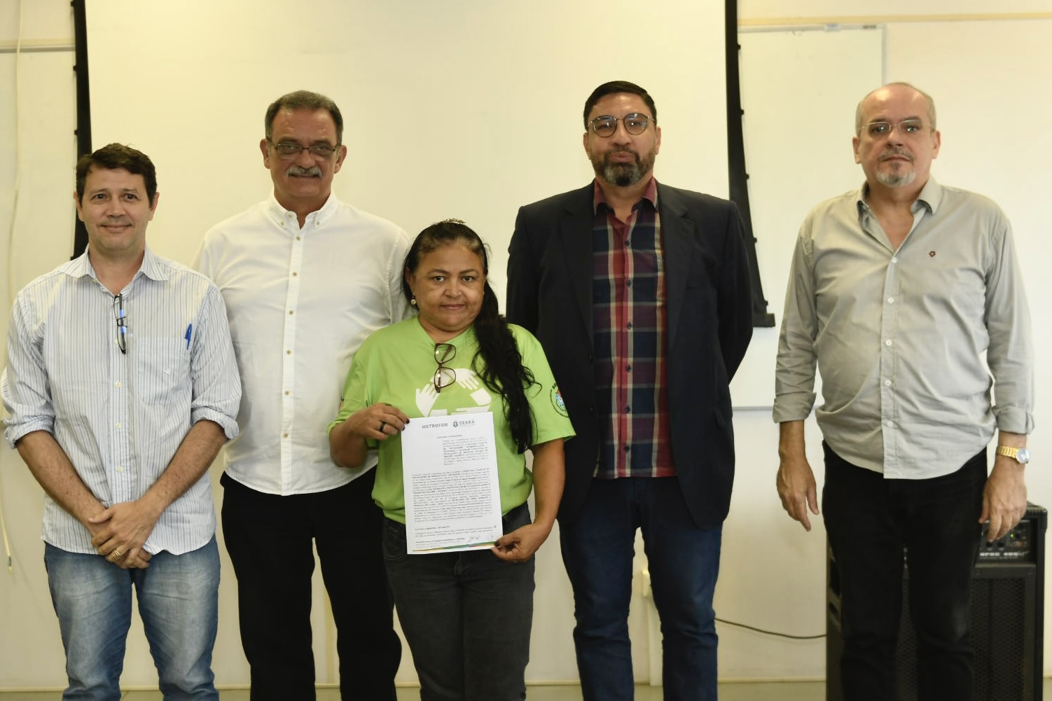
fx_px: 1256
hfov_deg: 45.4
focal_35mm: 43
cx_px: 526
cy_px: 350
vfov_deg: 31.2
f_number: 2.8
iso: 640
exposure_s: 1/160
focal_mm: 29
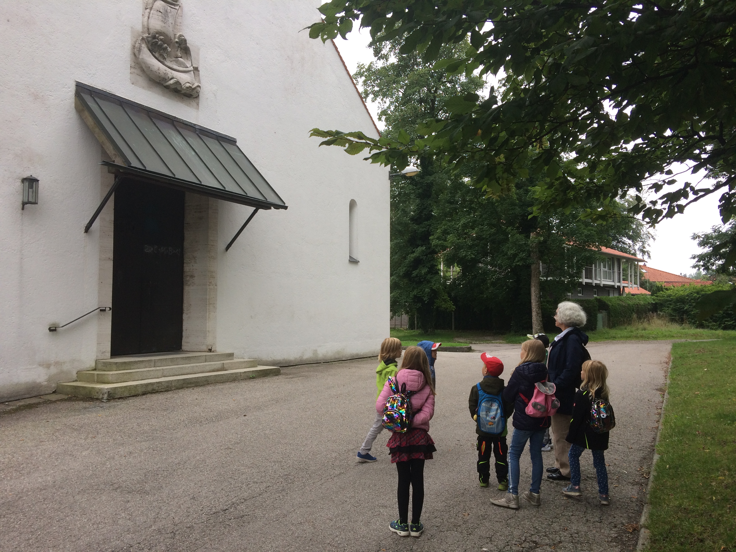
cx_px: 368
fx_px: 617
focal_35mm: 29
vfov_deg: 48.2
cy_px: 276
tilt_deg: +1.4
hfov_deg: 61.7
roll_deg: -0.6
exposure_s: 1/100
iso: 32
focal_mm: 4.15
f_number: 2.2
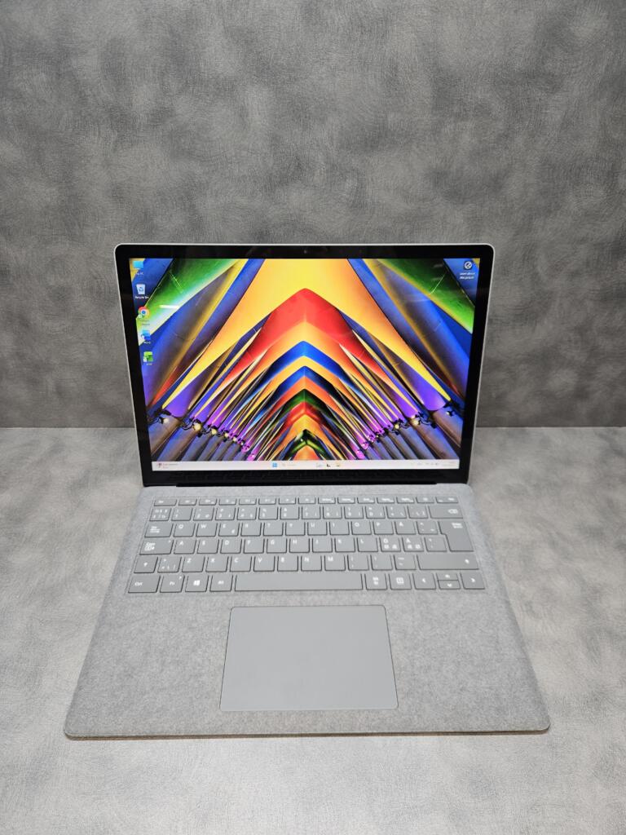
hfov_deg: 58.9
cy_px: 418
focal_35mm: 23
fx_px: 555
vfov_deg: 73.9
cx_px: 313
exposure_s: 1/100
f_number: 1.8
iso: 125
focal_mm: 5.4
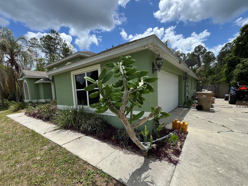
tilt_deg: -5.6
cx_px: 122
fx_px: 115
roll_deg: +3.0
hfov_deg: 94.5
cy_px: 102
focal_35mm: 16
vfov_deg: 77.9
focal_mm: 2.22
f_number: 2.2
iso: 40
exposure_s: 1/1256
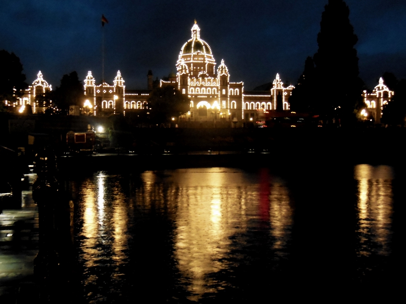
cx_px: 203
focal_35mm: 52
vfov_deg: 28.0
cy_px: 152
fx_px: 610
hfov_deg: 36.8
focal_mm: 9.3
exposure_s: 1/6
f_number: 4.7
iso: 1600
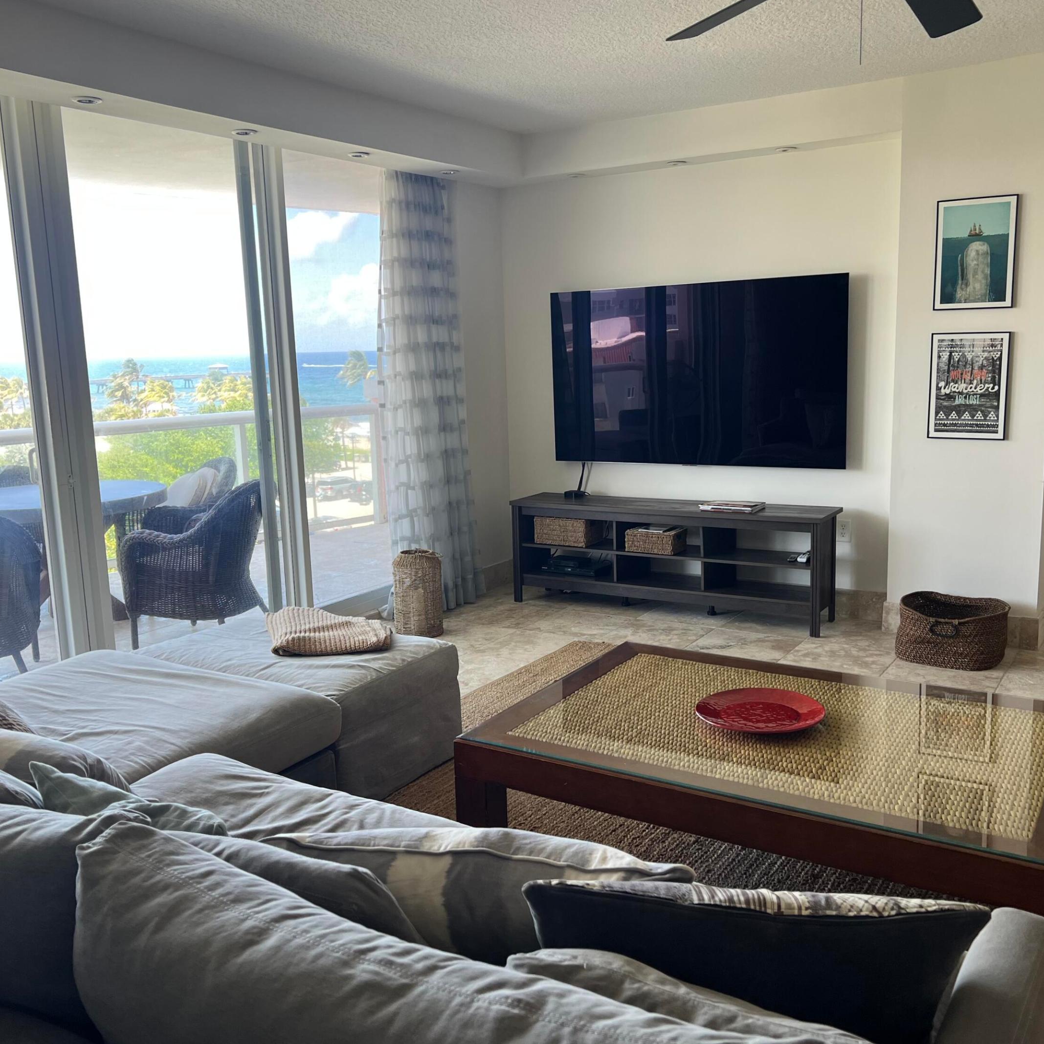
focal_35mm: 31
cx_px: 532
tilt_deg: -9.9
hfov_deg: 52.5
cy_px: 517
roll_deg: +2.1
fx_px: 1058
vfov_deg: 52.5
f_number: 1.5
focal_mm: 5.7
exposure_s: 1/121
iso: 64
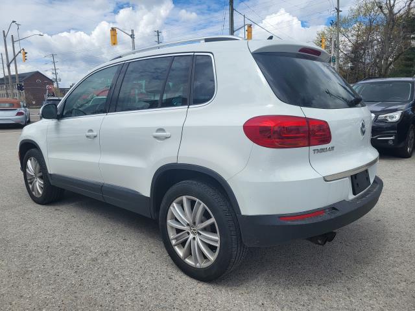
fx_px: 312
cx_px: 208
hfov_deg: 67.3
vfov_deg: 53.1
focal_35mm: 26
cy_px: 156
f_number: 1.8
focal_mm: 5.4
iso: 40
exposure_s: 1/2782
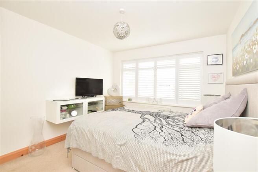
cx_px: 129
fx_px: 118
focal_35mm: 16
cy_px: 86
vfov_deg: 72.0
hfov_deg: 95.0
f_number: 8
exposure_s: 1/30
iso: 800
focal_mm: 11
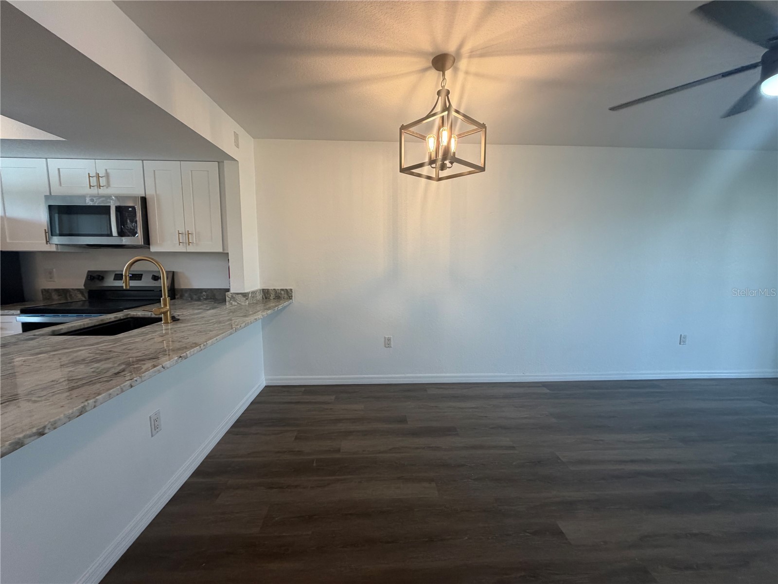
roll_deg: +1.0
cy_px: 292
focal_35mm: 14
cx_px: 389
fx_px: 315
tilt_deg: -6.3
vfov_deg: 85.7
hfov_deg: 102.1
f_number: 2.2
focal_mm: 2.22
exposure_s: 1/120
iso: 160
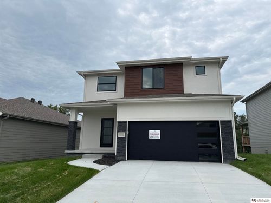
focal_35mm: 24
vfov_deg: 56.8
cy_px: 102
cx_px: 136
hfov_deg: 71.6
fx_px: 188
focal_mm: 6.76
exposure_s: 1/5714
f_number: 1.78
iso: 80
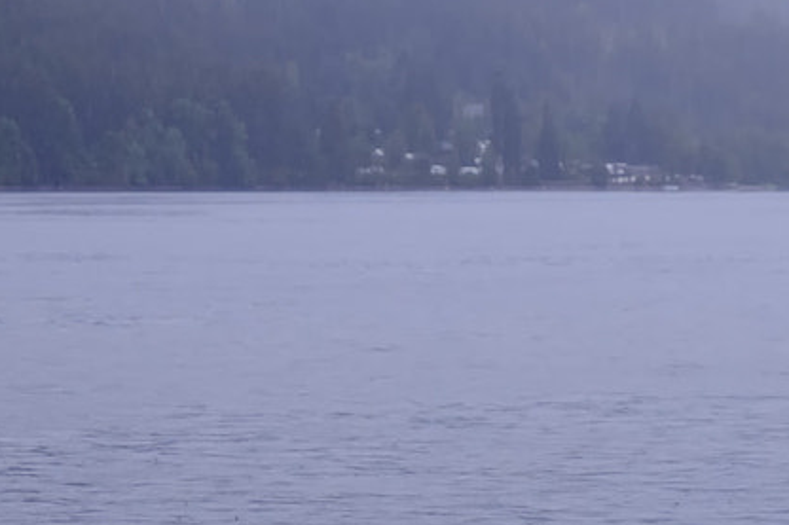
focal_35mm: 177
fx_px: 3878
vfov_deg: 7.7
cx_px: 1007
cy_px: 639
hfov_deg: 11.3
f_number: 5
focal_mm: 30.9
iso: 400
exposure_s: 1/210
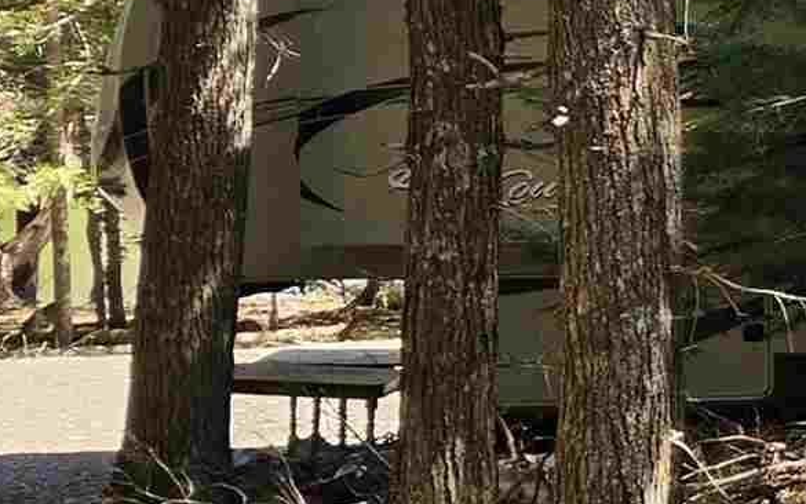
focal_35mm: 128
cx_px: 1645
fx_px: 2812
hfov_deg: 13.7
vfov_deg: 10.2
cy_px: 22
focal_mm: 5.4
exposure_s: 1/1170
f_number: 1.8
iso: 80
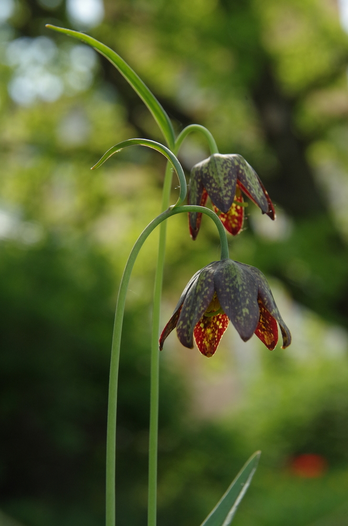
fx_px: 1703
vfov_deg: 17.5
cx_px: 174
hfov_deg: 11.7
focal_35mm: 117
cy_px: 263
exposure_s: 1/250
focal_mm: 77.5
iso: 640
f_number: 9
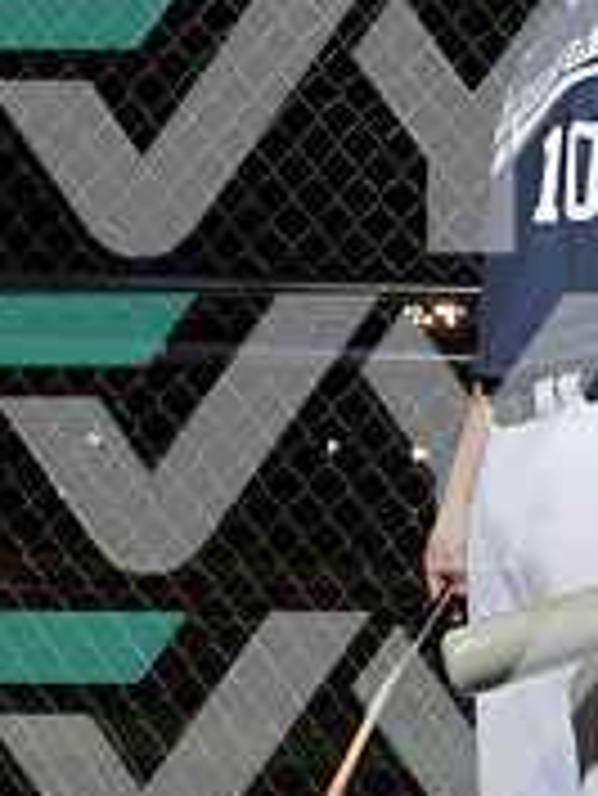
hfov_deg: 23.1
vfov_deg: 31.6
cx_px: 589
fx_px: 1403
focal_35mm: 61
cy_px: 436
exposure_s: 1/125
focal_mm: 25
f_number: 5.6
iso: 125
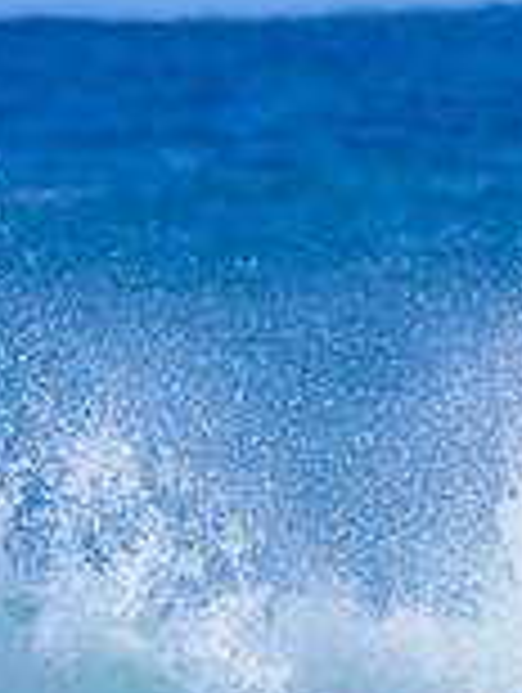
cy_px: 659
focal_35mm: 3616
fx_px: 72504
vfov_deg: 0.5
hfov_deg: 0.4
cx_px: -738
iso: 900
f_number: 11
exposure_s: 1/2000
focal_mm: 1000
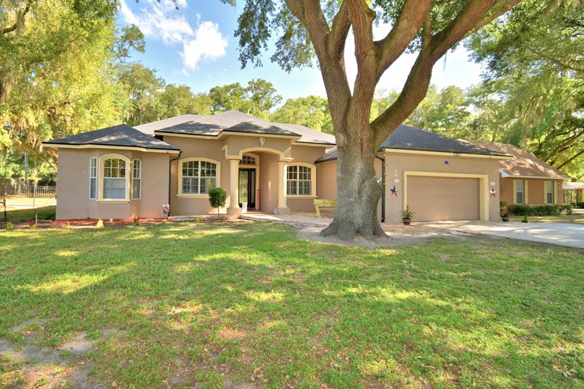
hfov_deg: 93.0
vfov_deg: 70.4
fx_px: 276
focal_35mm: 17
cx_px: 262
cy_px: 186
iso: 100
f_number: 4.5
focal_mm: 10
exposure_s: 1/200
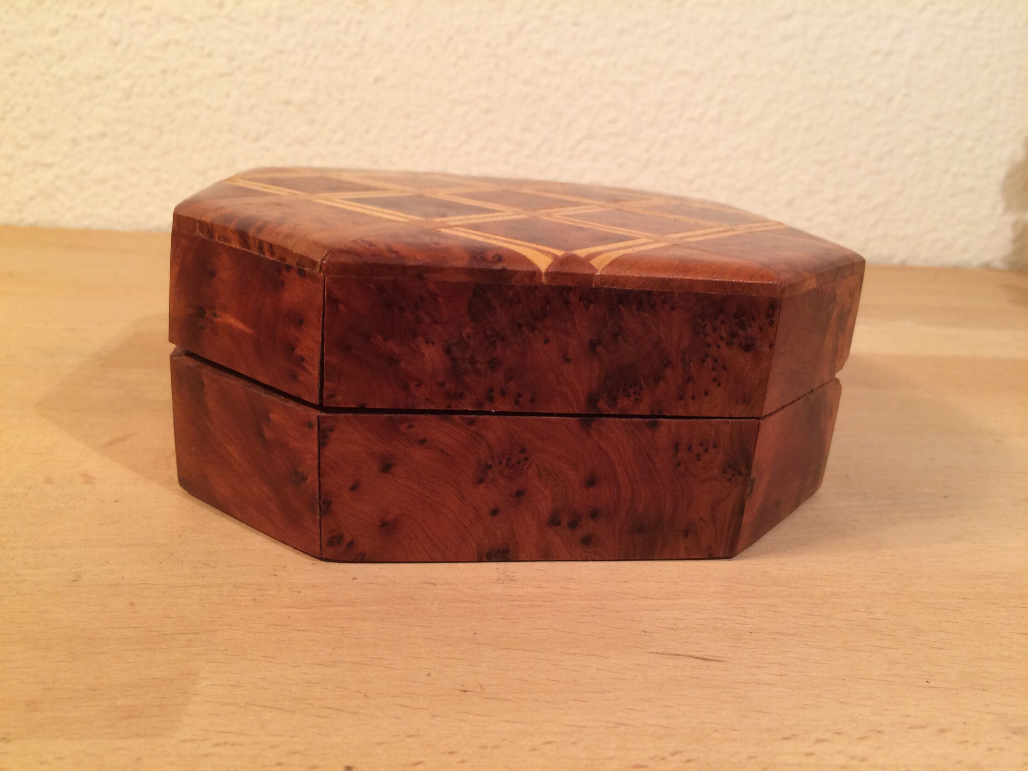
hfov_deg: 61.7
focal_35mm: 29
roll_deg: -4.5
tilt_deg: -17.9
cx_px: 514
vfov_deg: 48.2
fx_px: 861
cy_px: 386
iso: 64
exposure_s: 1/33
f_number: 2.2
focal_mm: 4.15
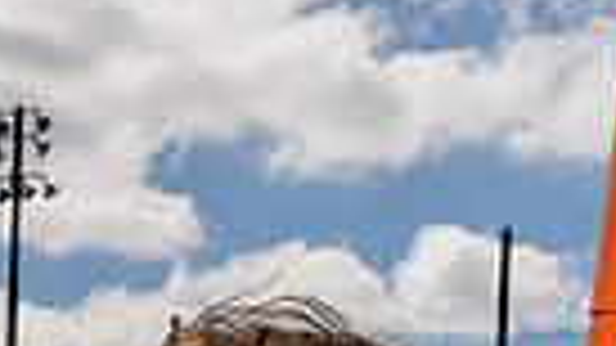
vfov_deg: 7.5
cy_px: 984
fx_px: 2352
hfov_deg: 14.8
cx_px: 117
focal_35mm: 144
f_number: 14
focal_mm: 42
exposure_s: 1/250
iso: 100
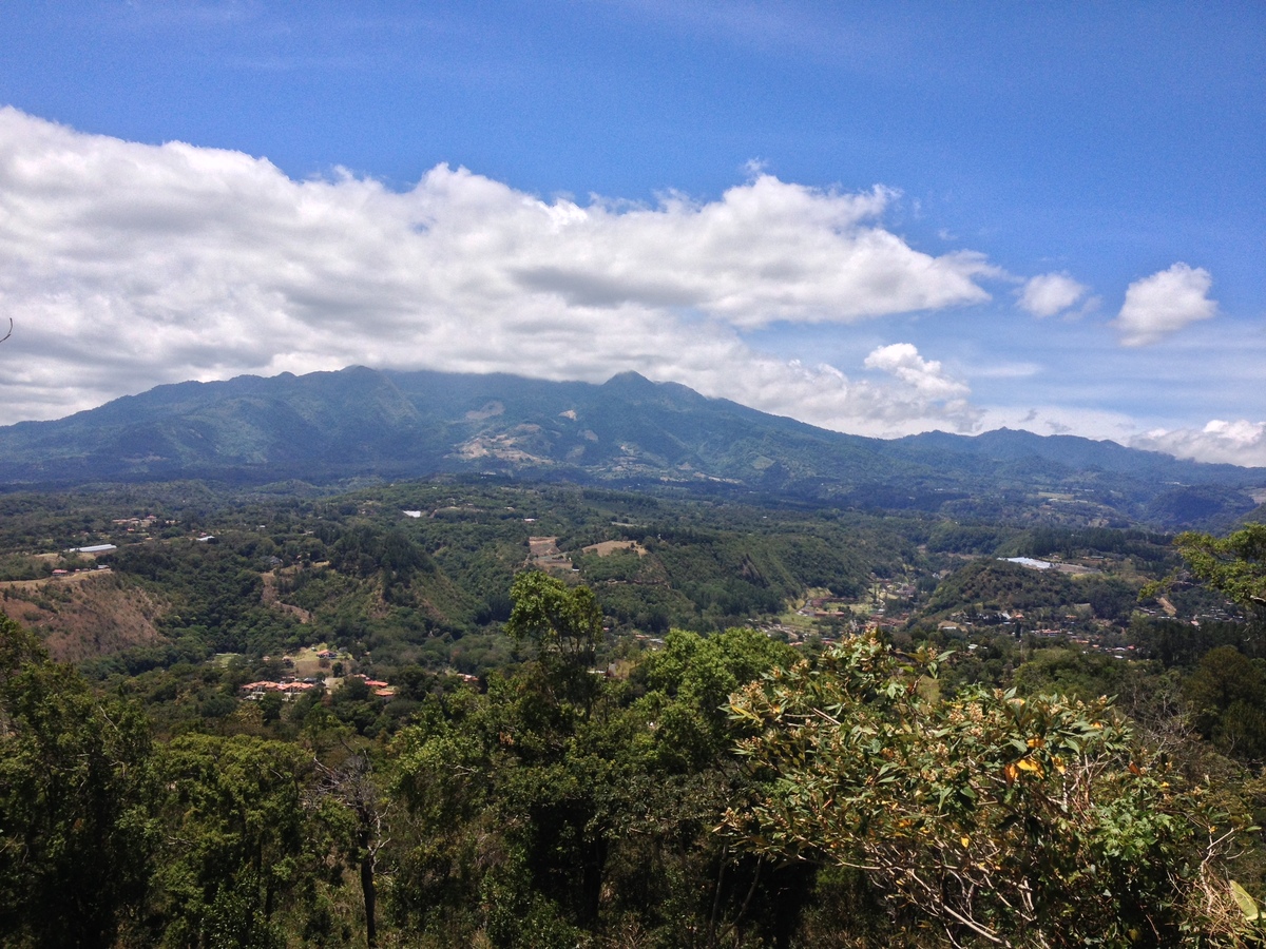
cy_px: 474
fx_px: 1280
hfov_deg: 52.6
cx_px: 633
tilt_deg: +1.7
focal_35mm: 35
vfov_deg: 40.7
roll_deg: -1.3
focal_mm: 4.28
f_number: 2.4
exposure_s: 1/2632
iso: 50
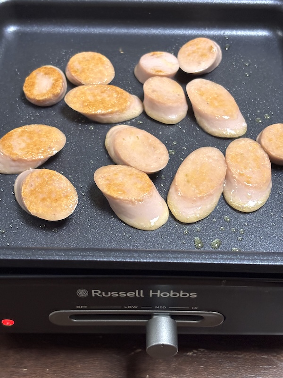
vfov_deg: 36.8
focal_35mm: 52
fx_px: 567
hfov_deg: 28.0
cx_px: 142
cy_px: 189
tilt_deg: -50.0
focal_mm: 5.96
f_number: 1.6
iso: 250
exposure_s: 1/25
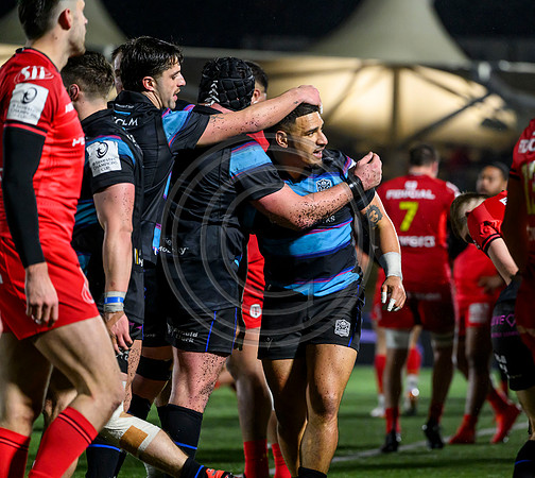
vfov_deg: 6.7
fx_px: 4056
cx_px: 360
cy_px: 237
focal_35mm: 245
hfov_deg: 7.5
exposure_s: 1/1600
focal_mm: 200
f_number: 3.5
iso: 5000
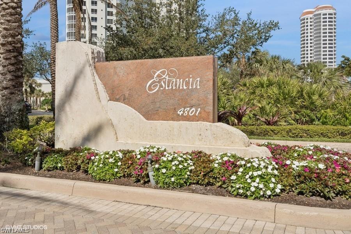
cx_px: 176
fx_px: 341
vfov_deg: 37.9
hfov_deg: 54.4
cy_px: 117
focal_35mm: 35
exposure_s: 1/1000
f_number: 8
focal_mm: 35
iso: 200
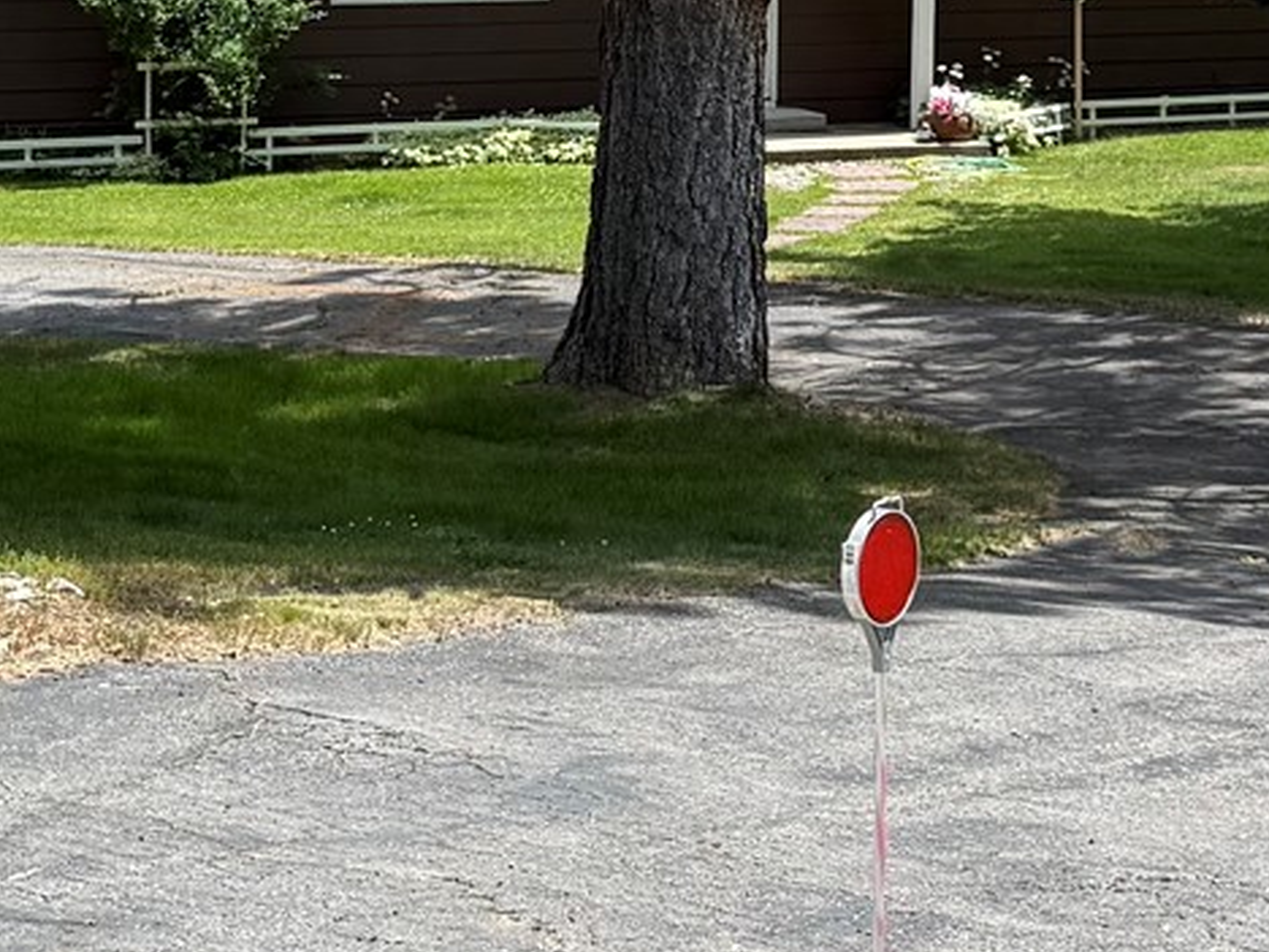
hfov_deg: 18.7
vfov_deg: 13.9
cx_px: 822
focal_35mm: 105
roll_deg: -0.3
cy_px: 35
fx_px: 3849
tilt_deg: -4.9
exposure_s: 1/2299
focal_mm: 6.76
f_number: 1.78
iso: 80
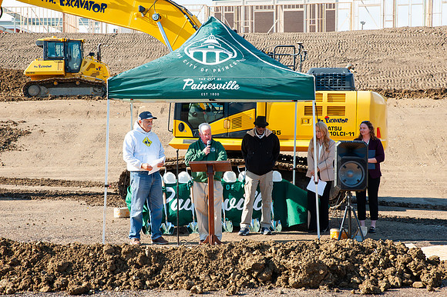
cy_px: 148
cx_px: 224
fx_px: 869
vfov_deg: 19.4
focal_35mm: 70
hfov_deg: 28.9
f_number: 13
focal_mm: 70
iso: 400
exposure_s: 1/200
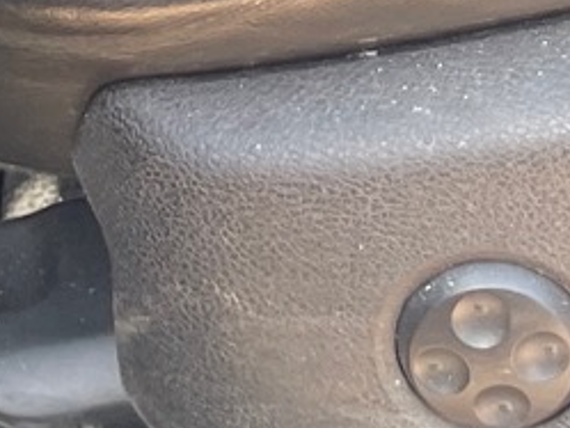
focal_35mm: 188
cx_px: 984
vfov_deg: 6.9
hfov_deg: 10.0
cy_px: -975
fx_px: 3097
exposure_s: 1/121
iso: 64
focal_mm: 4.2
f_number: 1.6
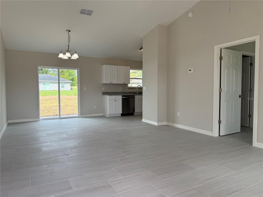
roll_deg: +0.4
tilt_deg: -2.0
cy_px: 98
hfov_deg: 71.6
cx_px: 132
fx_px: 182
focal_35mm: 24
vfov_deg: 56.8
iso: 100
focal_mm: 6.76
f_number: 1.78
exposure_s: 1/683
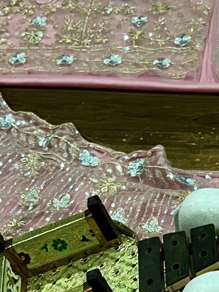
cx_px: 196
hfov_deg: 13.3
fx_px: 928
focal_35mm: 110
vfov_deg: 15.2
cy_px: 546
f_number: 1.6
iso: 320
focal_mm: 5.1
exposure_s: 1/50
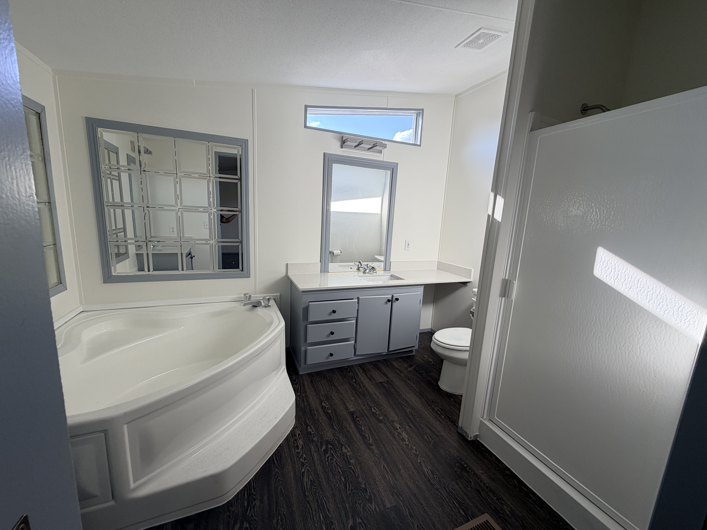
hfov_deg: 102.1
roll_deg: -2.0
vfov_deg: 85.7
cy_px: 265
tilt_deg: -8.8
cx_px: 354
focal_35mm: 14
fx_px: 286
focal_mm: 2.22
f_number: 2.2
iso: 40
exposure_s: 1/131
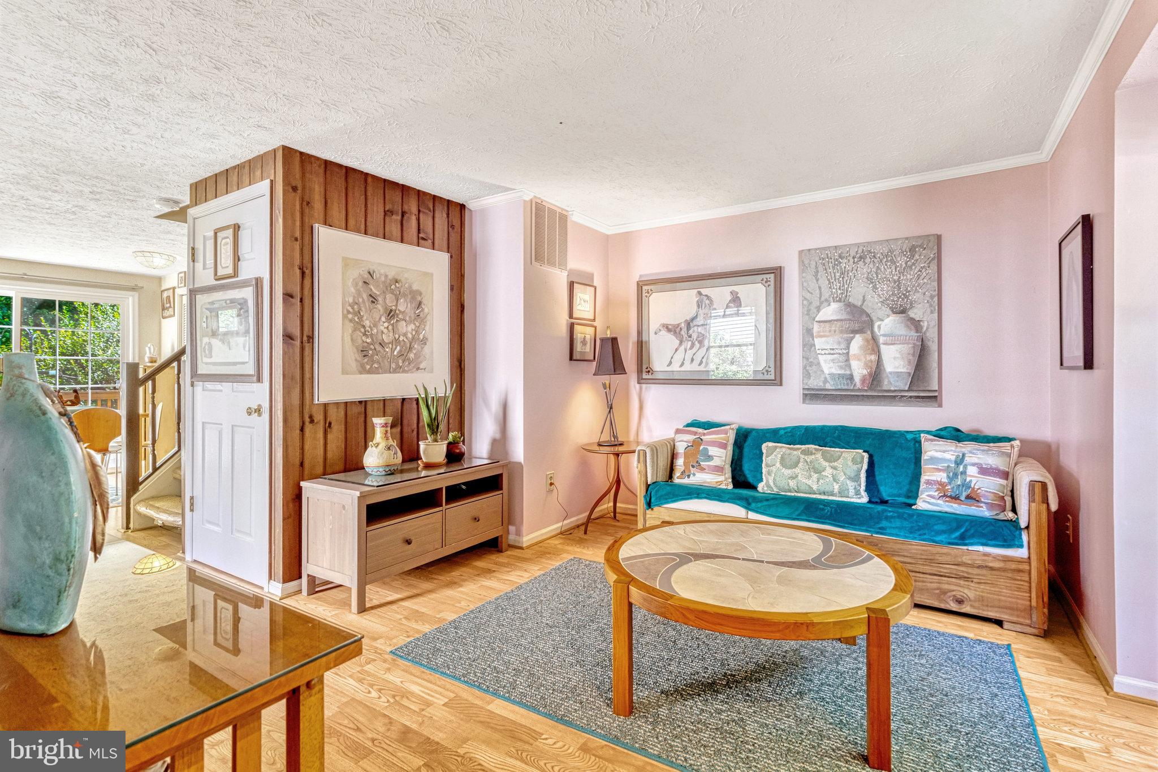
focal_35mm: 16
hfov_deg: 96.7
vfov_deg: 73.7
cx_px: 579
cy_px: 386
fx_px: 515
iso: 1250
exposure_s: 1/10
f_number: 7.1
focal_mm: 16
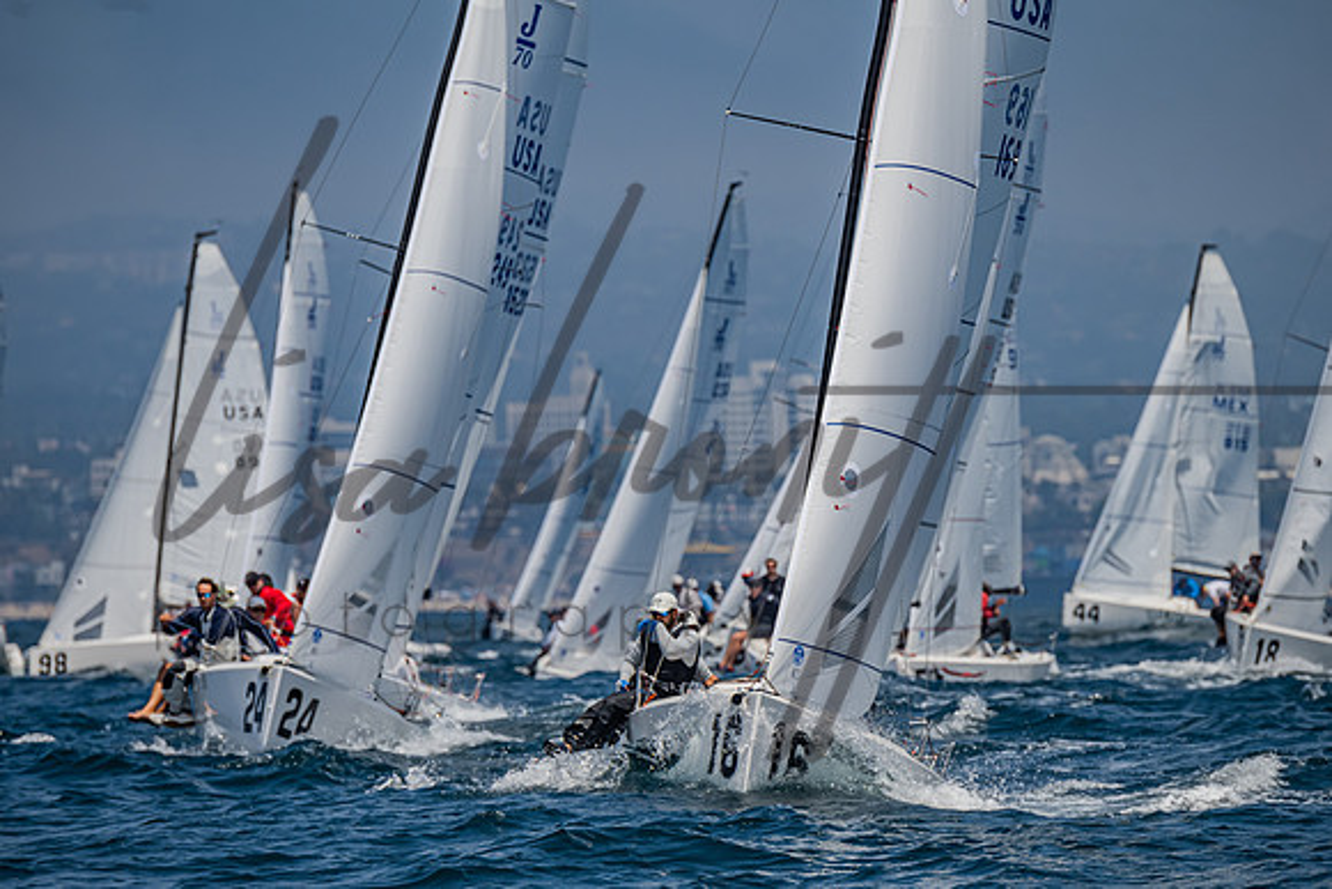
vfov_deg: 3.3
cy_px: 524
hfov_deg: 5.0
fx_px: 15270
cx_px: 682
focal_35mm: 413
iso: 400
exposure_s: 1/2500
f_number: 6.3
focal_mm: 350
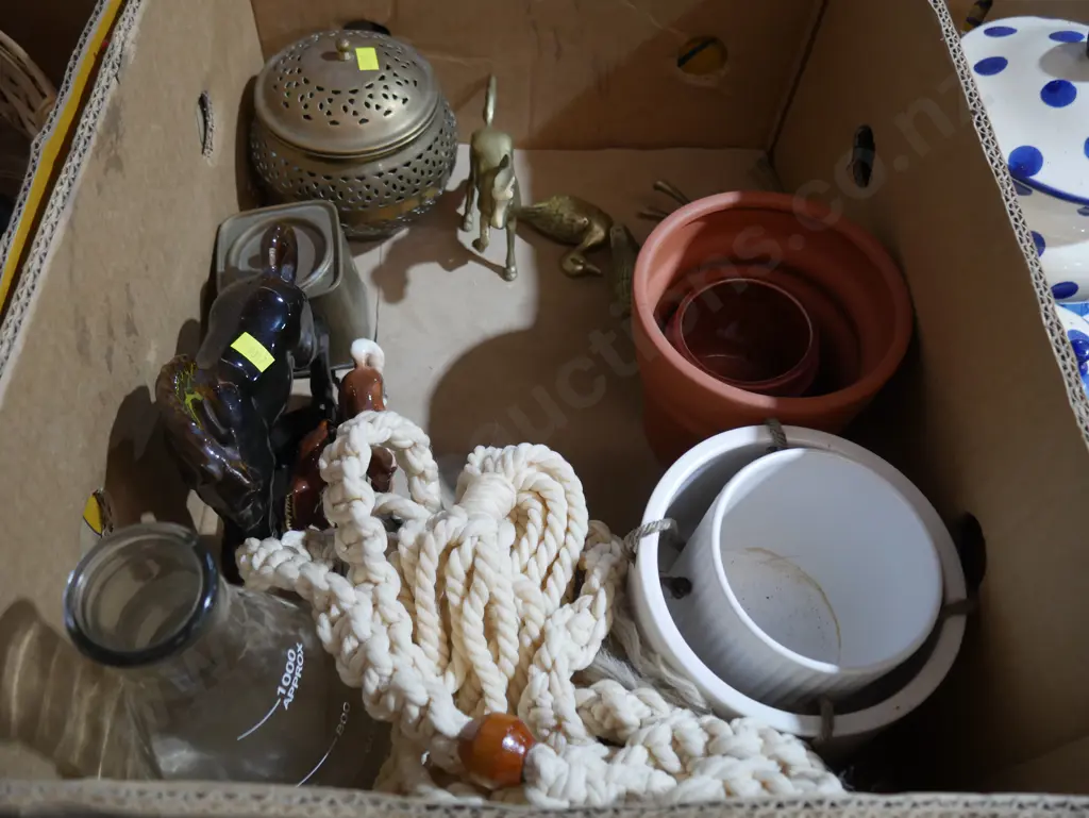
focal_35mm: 28
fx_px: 881
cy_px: 409
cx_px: 544
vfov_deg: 49.8
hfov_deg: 63.4
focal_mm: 14
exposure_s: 1/60
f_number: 3.5
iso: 640
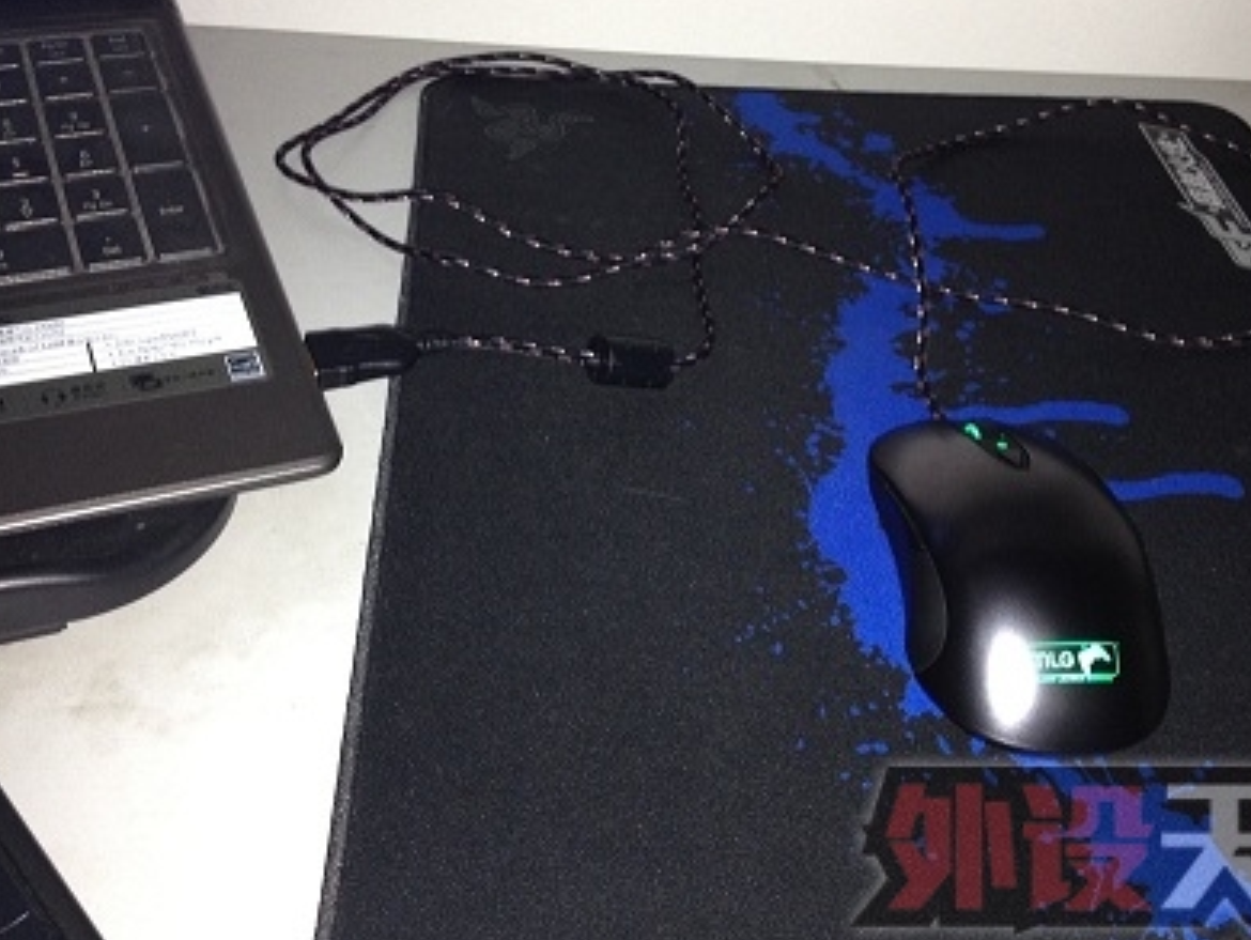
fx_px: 1591
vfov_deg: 32.9
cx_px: 693
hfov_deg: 42.9
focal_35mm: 44
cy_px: 465
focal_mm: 4.28
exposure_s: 1/17
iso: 125
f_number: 2.4
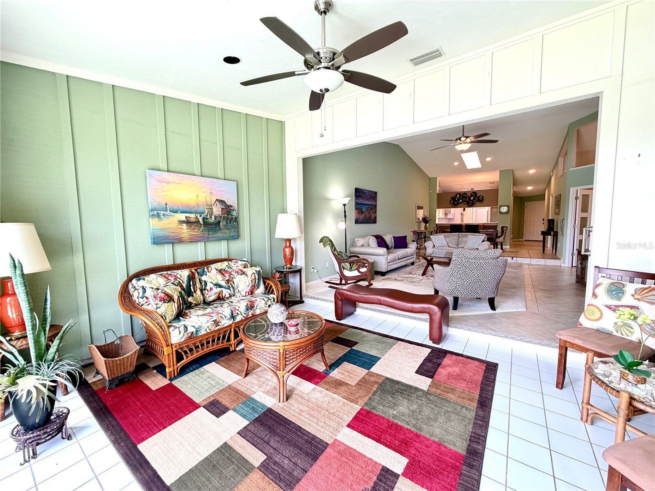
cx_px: 328
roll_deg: +1.8
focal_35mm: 14
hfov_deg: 102.1
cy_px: 246
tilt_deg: -5.3
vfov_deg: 85.7
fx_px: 265
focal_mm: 2.22
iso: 160
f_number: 2.2
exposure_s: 1/60
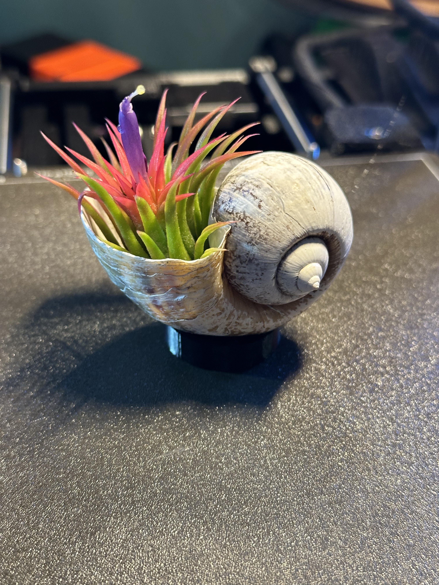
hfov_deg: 30.3
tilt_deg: -35.8
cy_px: 292
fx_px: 812
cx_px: 220
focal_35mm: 48
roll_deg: -0.7
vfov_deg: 39.7
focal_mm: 6.86
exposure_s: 1/60
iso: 250
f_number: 1.78
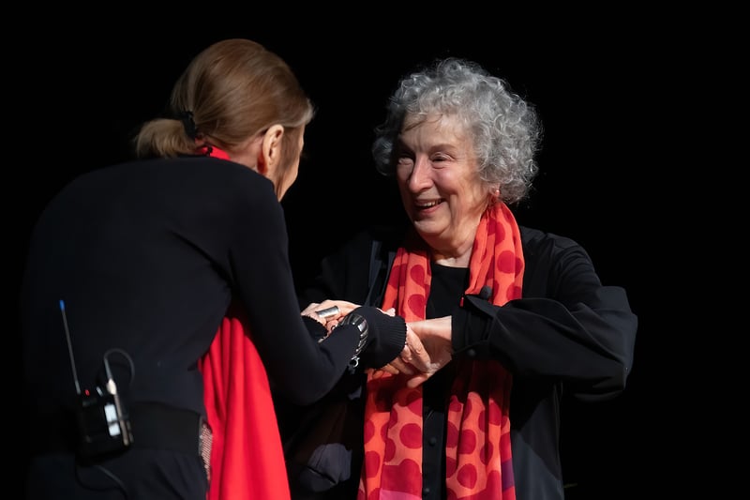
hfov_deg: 10.9
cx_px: 440
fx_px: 3939
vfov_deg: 7.3
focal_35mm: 189
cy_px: 226
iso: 6400
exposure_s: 1/200
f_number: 4
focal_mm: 161
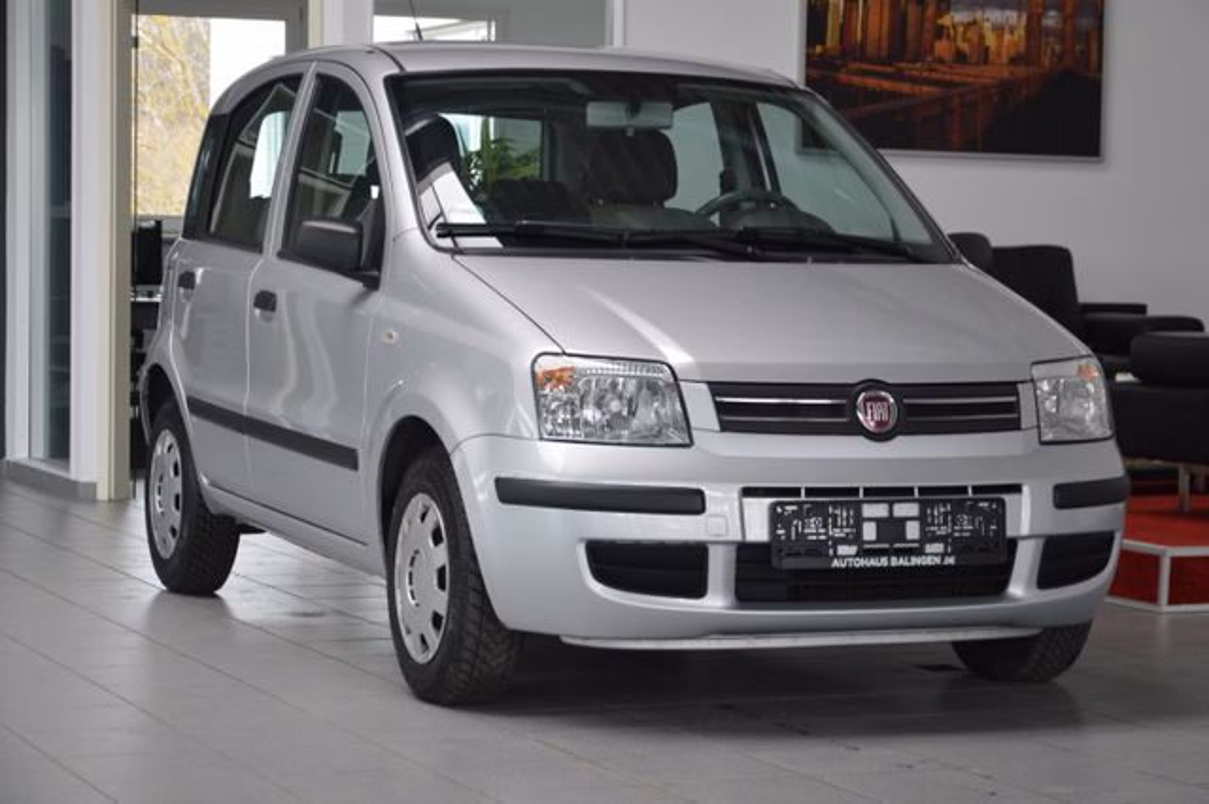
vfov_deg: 14.7
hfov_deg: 21.9
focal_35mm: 93
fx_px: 3122
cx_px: 604
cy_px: 402
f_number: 5.3
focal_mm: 62
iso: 450
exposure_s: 1/60
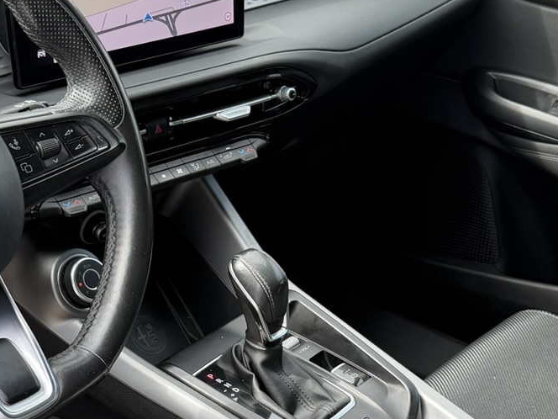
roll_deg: -7.9
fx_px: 1193
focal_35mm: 74
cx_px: 240
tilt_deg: -34.9
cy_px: 385
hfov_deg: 26.3
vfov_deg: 19.5
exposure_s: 1/274
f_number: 1.78
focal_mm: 6.76
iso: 80
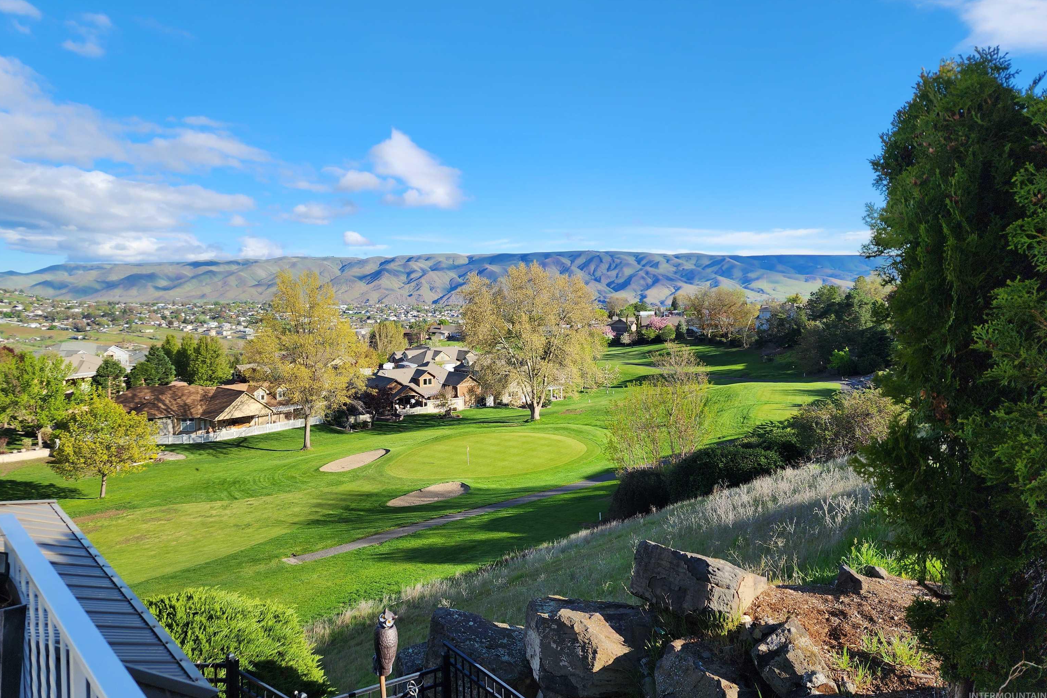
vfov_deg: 53.1
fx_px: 698
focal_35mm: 24
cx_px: 523
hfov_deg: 73.7
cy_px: 338
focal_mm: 6.4
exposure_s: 1/696
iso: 12
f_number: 1.8
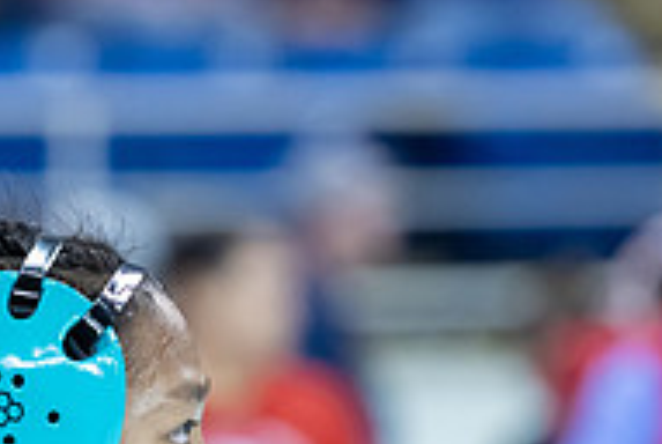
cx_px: 0
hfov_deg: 4.7
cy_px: 602
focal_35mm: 440
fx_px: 8104
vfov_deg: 3.1
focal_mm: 145
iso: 3600
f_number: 3.2
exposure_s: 1/800
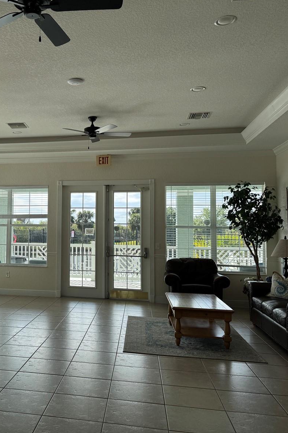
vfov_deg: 55.8
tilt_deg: +3.9
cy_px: 213
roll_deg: -0.5
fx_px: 408
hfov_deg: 37.0
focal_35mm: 34
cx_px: 43
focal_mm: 6.76
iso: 80
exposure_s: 1/1678
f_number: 1.78
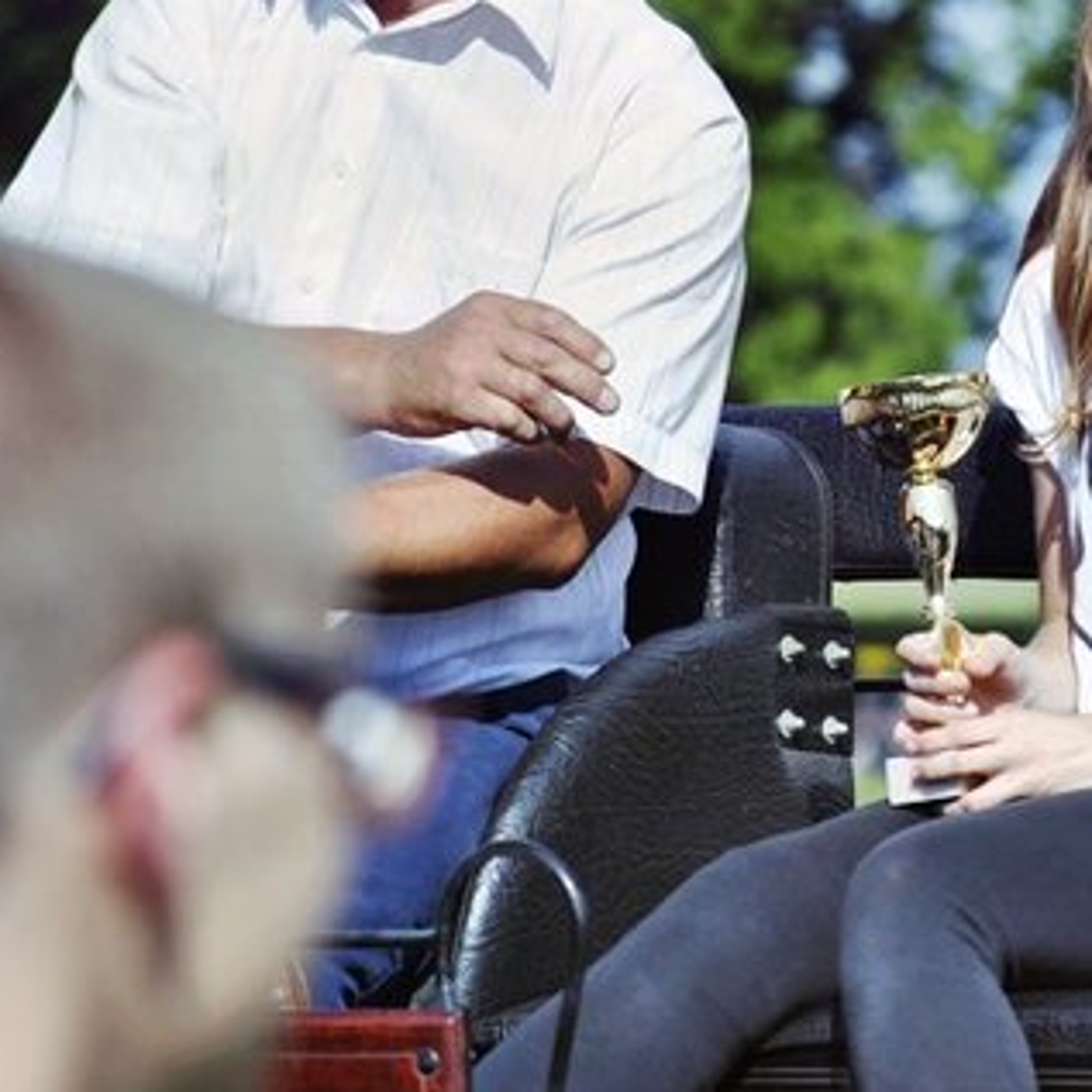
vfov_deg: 4.5
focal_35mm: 393
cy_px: 362
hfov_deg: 4.5
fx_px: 14026
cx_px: 903
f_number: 5
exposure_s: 1/1000
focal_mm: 150
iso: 140
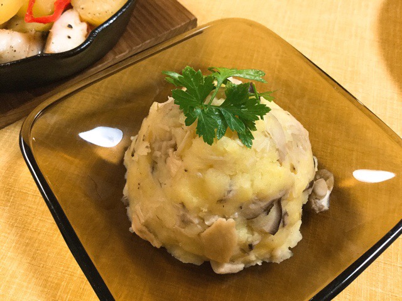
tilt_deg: -58.8
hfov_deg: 58.4
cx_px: 201
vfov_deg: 45.4
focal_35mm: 31
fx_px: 360
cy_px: 150
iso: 200
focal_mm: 3.3
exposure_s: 1/30
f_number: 2.4
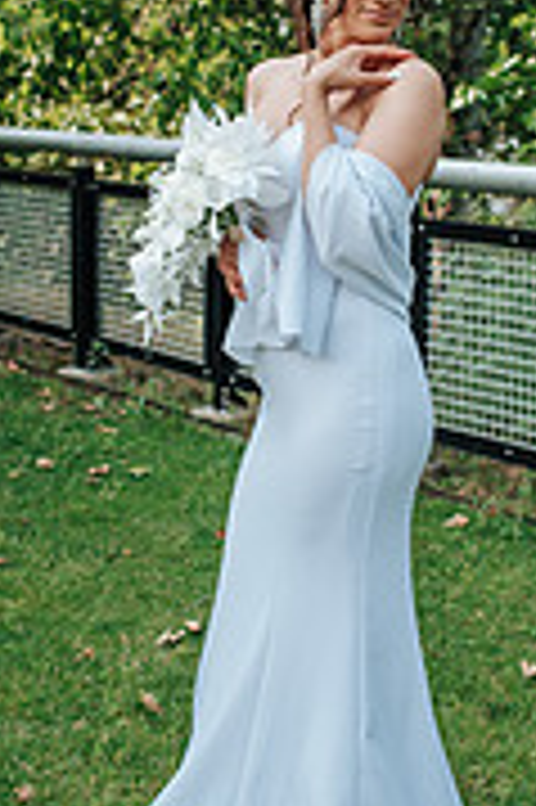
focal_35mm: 88
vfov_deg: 23.0
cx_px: 374
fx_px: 1969
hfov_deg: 15.5
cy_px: 275
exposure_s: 1/500
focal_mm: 35
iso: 100
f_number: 3.5
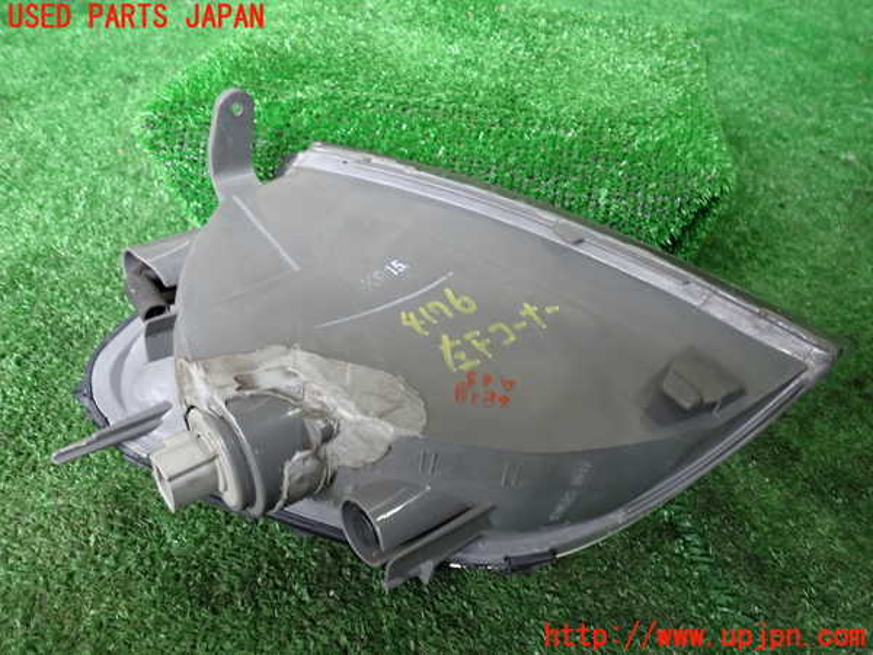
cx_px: 436
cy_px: 328
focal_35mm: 30
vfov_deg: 46.8
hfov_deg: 60.0
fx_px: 757
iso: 200
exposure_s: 1/30
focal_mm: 5.4
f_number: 2.3
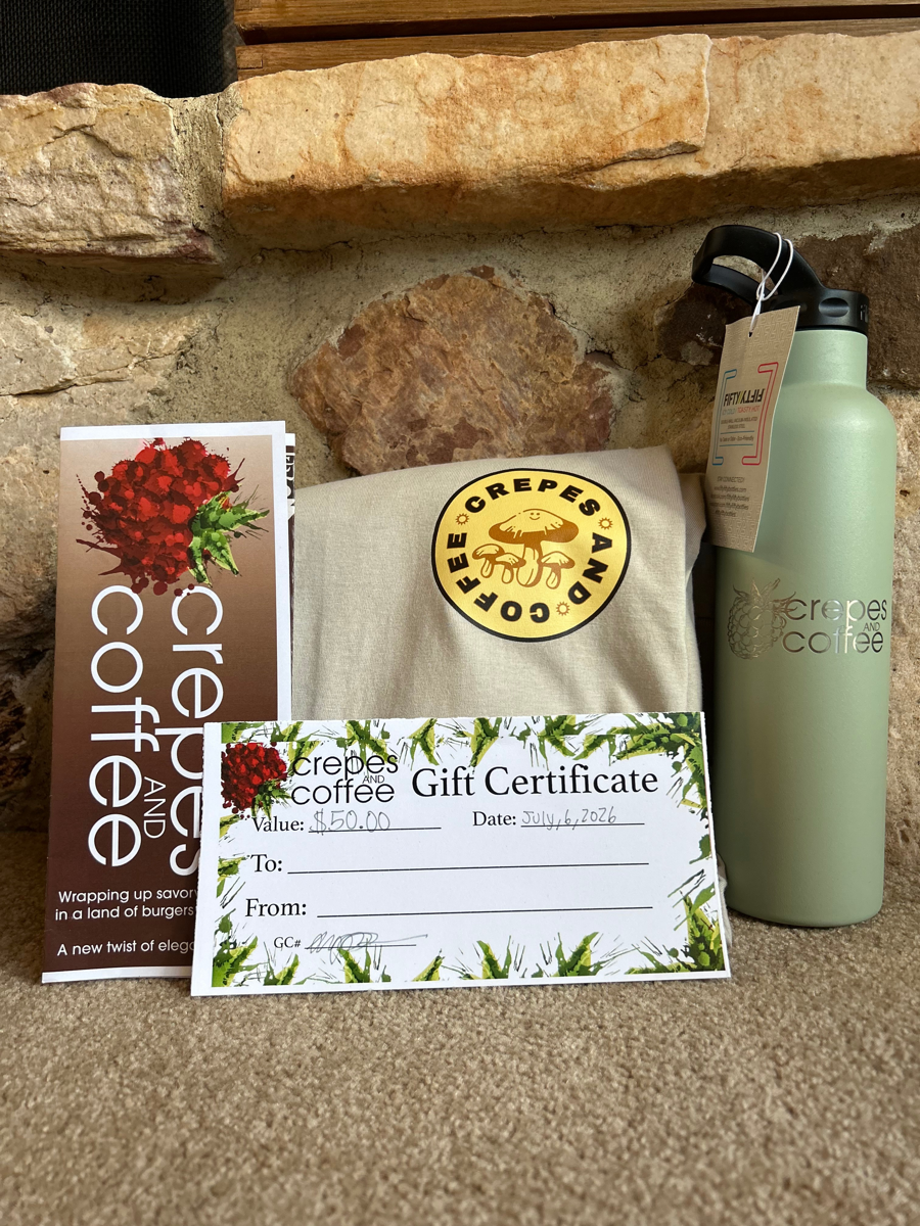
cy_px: 613
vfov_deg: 67.3
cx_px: 460
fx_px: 921
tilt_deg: -6.3
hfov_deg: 53.1
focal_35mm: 26
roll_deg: +1.6
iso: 100
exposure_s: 1/60
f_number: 1.5
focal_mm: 5.7
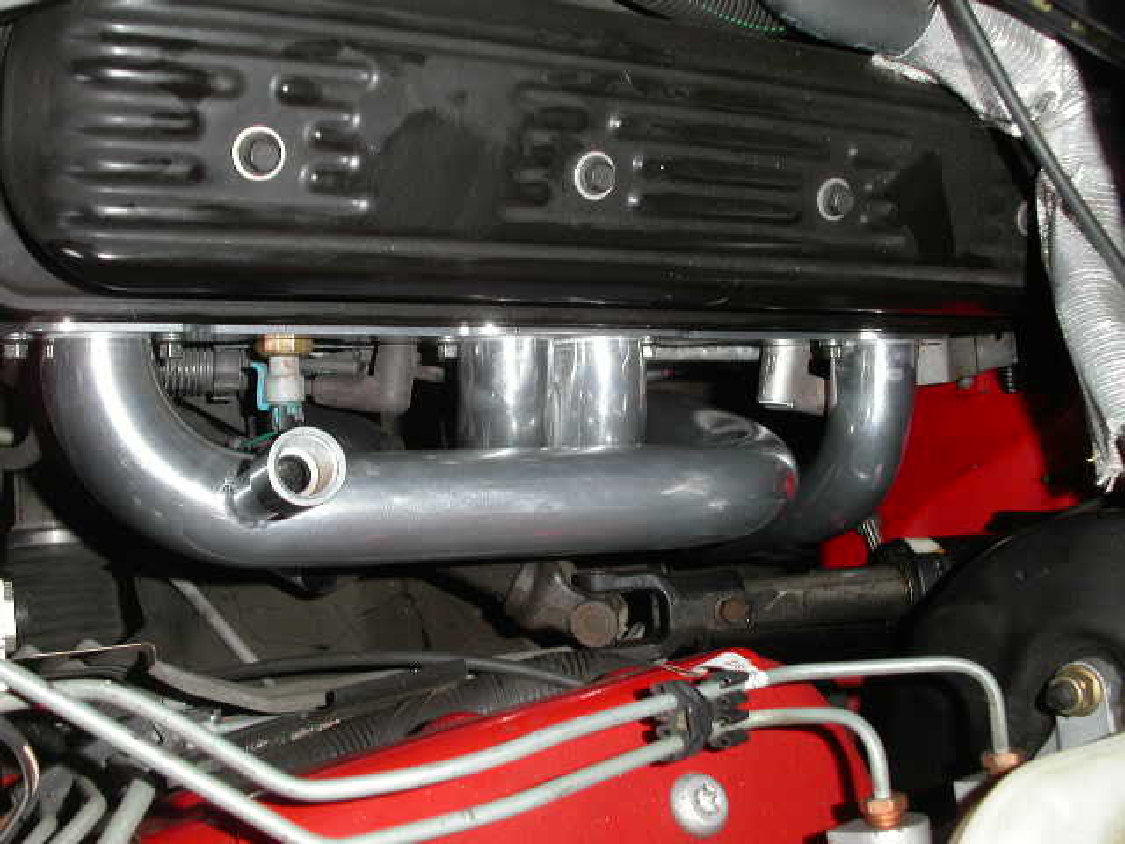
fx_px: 1235
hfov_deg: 49.0
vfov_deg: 37.7
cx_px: 562
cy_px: 422
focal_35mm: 38
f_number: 2.8
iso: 100
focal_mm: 7.8
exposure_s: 1/30
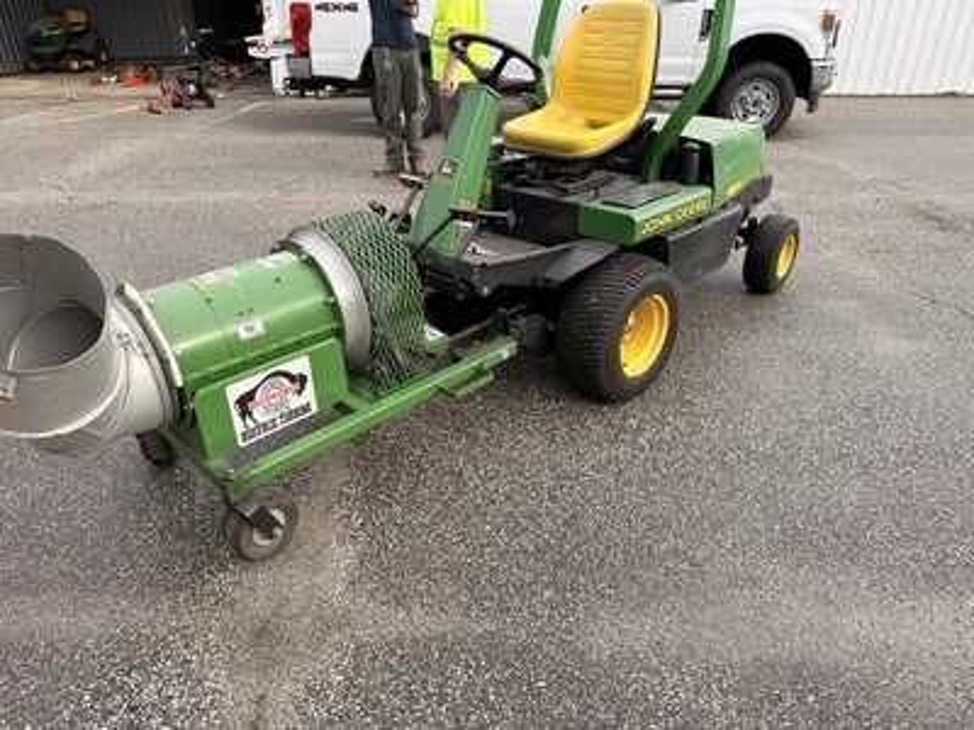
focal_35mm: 24
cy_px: 365
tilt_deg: -24.8
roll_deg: +0.3
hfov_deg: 71.6
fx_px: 675
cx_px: 487
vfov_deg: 56.8
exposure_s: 1/535
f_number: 1.78
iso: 80
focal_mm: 6.76
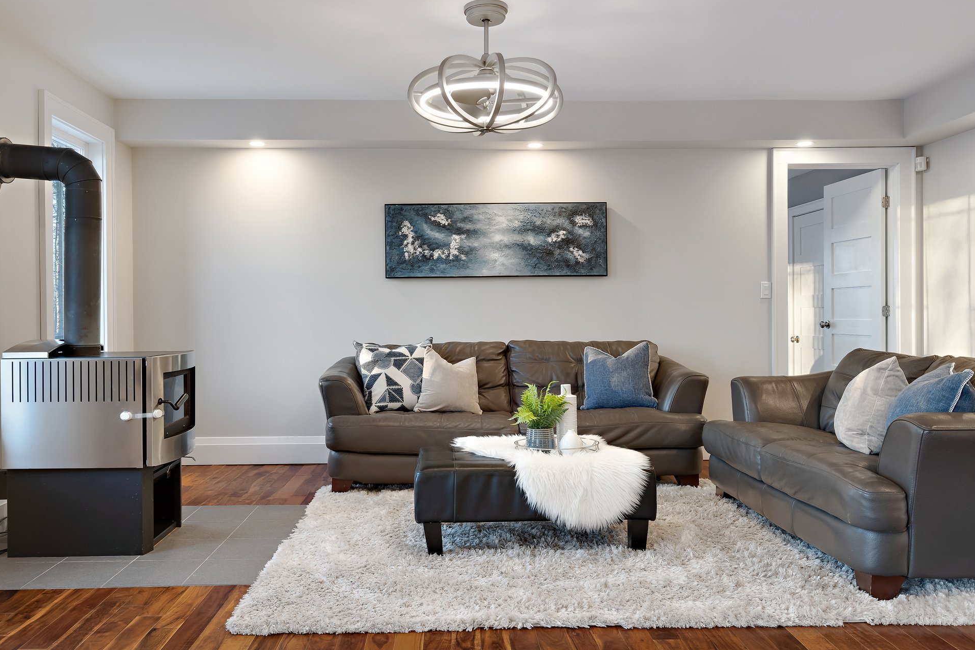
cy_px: 311
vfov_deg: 46.4
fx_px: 758
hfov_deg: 65.4
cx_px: 458
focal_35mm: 28
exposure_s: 1/2.5
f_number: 8
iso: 640
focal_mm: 26
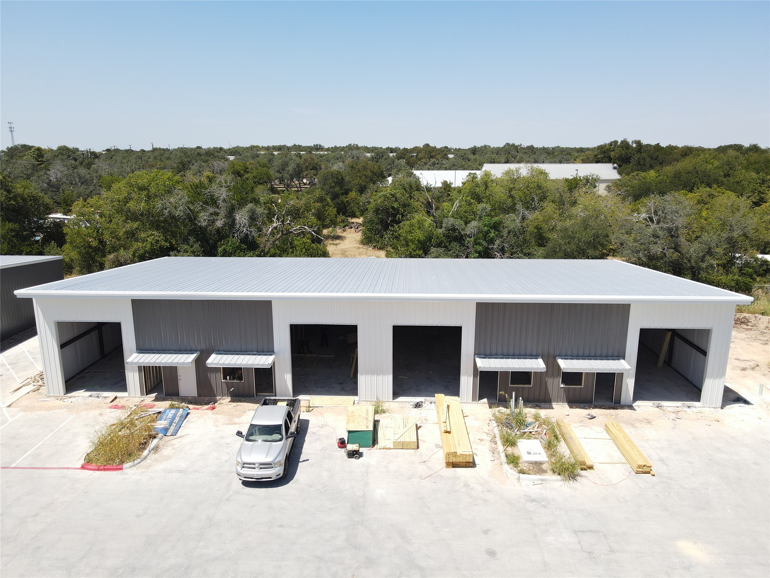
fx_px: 534
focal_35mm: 24
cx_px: 385
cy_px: 289
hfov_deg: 71.6
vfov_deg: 56.8
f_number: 2.8
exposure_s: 1/500
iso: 100
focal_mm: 4.5
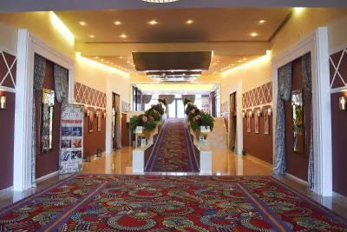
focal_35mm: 30
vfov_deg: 43.6
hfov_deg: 61.9
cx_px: 174
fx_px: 289
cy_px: 116
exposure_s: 1/80
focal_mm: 20
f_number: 4.5
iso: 400
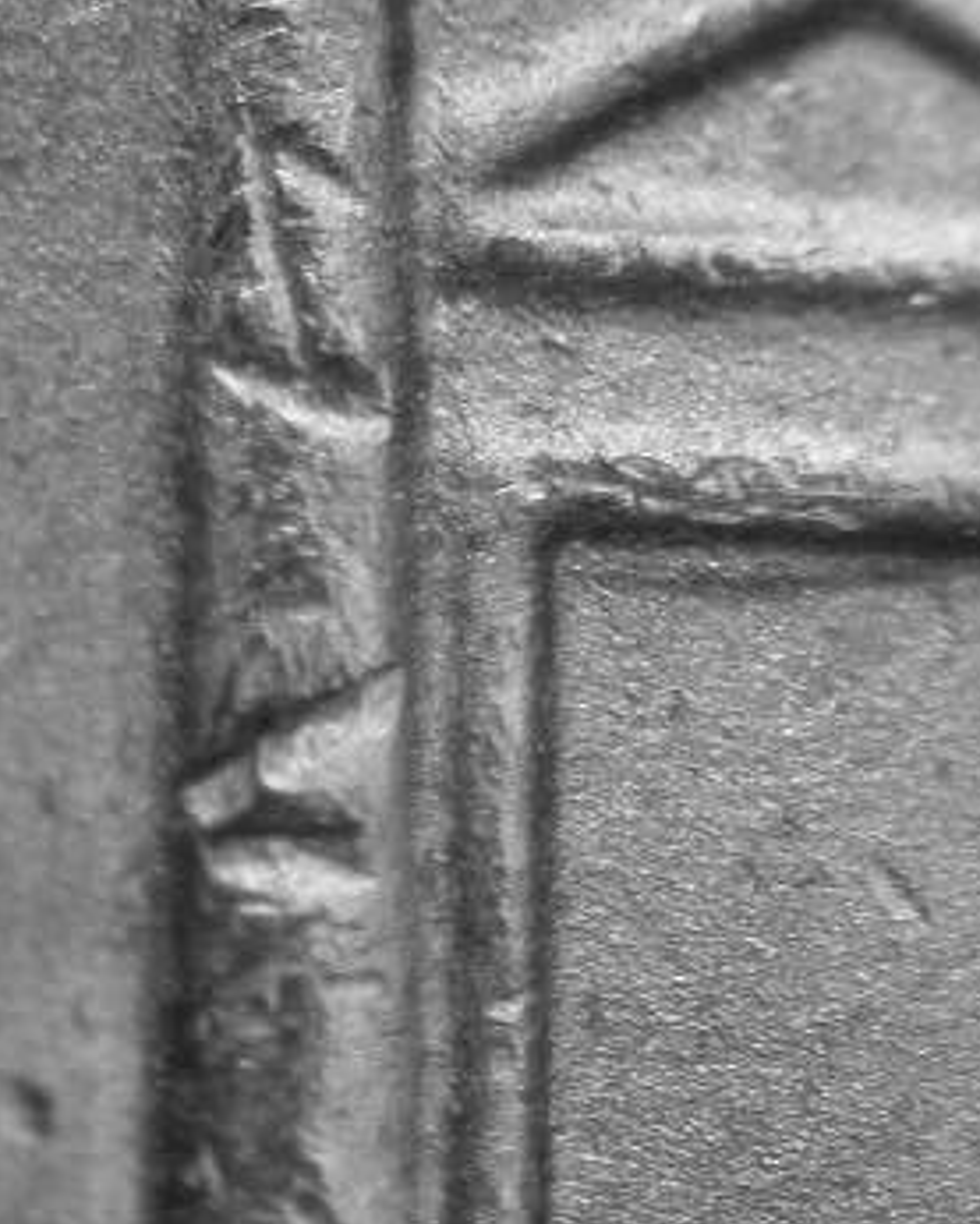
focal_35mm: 220
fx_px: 7973
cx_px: 665
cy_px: 587
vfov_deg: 8.8
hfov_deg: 7.0
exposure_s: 1/18.3
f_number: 4.4
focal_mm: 25.3
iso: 100
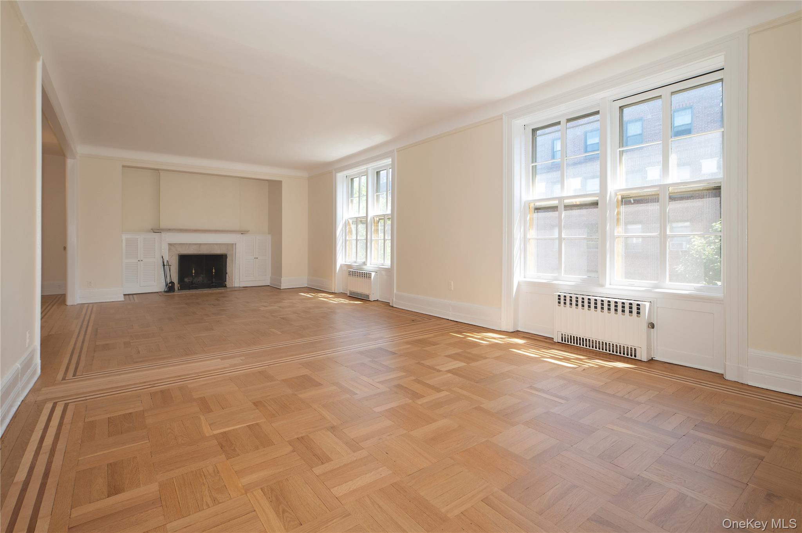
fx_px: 356
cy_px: 266
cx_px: 401
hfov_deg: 96.8
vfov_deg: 73.7
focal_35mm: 16
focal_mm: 16
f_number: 8
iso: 320
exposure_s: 1/60
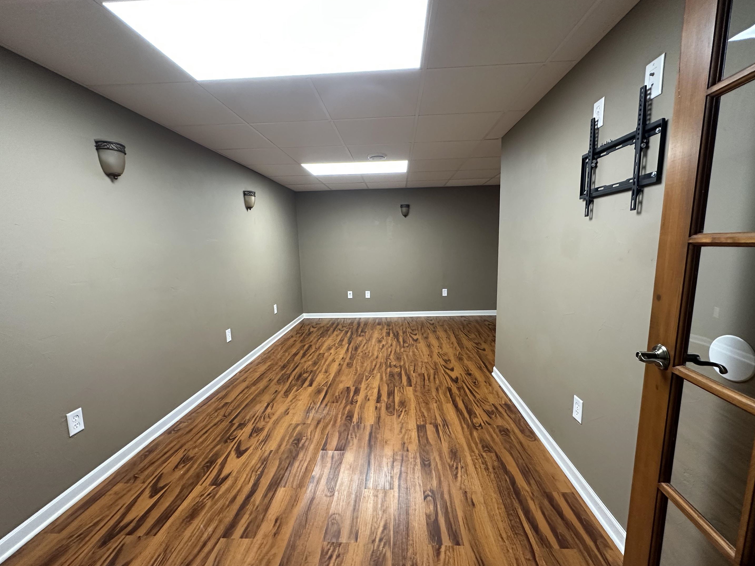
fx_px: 327
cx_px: 379
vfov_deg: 81.7
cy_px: 291
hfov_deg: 98.2
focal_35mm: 15
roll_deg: +1.4
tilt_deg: -8.6
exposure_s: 1/60
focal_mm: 2.22
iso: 200
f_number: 2.2
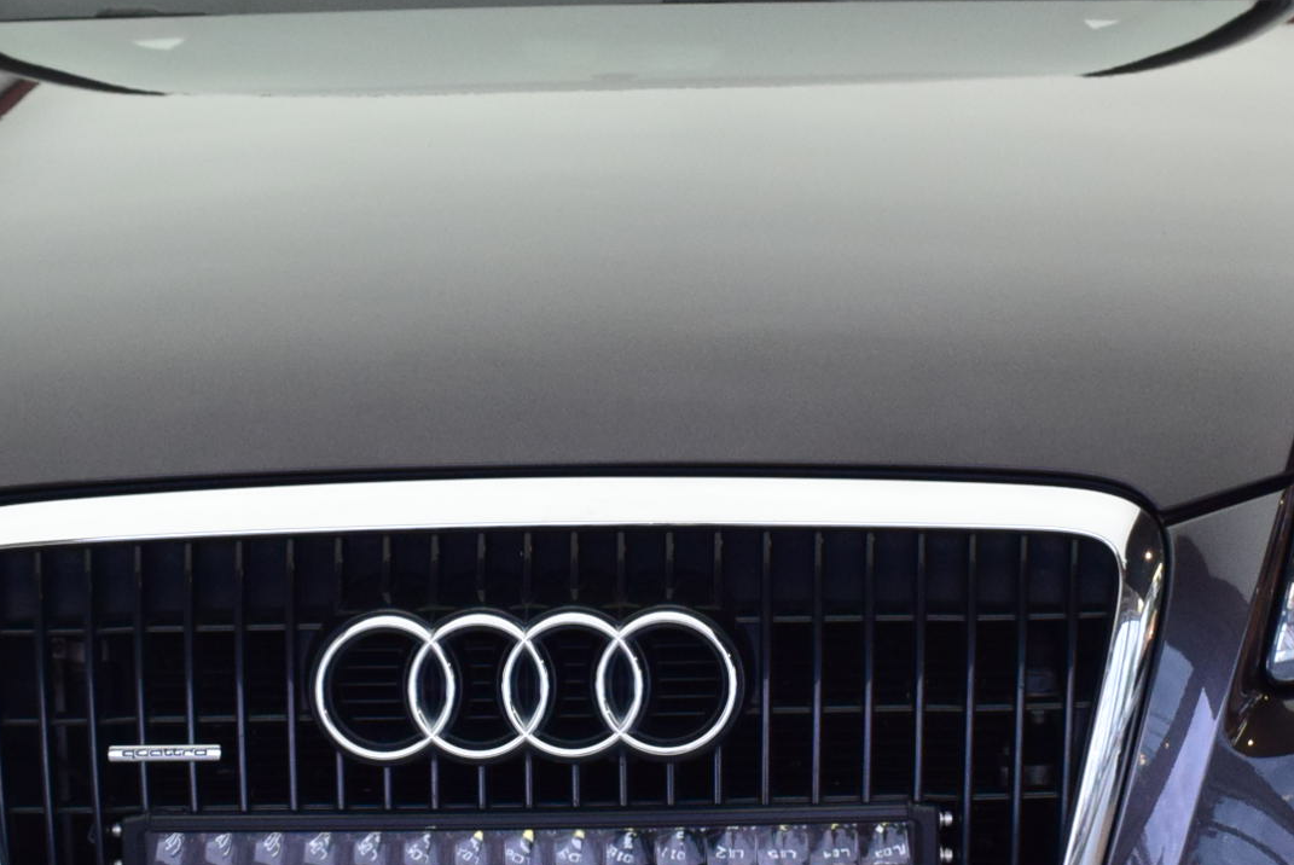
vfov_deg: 14.2
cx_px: 725
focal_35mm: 96
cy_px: 553
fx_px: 3468
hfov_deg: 21.1
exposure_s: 1/160
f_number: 6.3
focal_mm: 23
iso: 1600
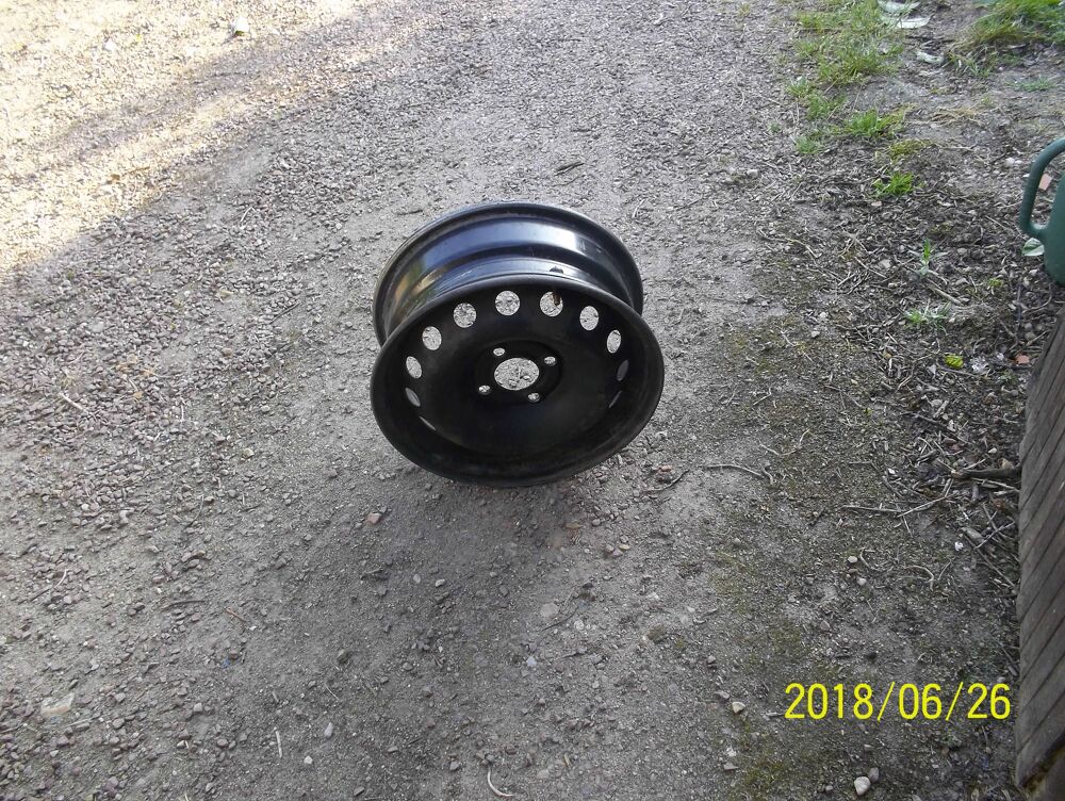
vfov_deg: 48.3
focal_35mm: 29
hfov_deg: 61.6
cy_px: 400
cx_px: 532
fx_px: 893
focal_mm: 4.1
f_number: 3.3
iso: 80
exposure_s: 1/60
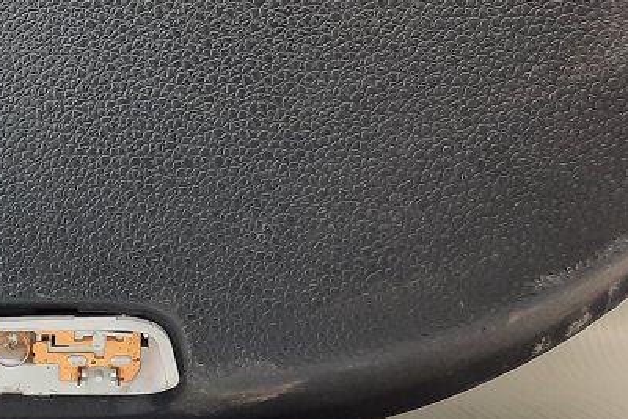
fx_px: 1361
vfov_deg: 17.3
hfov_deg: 22.1
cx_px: -283
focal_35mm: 78
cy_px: 370
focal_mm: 4.6
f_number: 2
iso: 100
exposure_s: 1/50
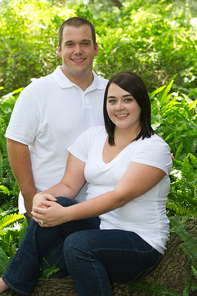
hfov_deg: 15.2
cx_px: 98
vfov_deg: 22.6
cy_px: 148
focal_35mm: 90
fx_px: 740
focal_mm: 90
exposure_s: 1/100
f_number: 5
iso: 400
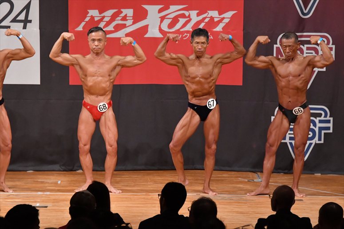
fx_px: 2436
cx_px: 172
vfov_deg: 5.4
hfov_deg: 8.1
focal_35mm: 255
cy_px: 114
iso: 8000
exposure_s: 1/400
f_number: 5.6
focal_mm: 170
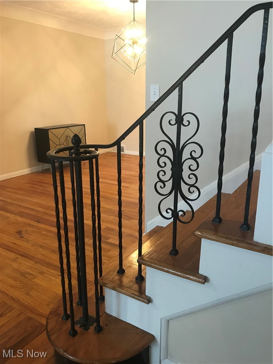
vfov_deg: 63.4
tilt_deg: -15.2
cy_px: 182
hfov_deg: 49.7
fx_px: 294
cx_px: 136
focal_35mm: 28
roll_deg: +1.0
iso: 40
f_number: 1.8
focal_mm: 3.99
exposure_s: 1/15
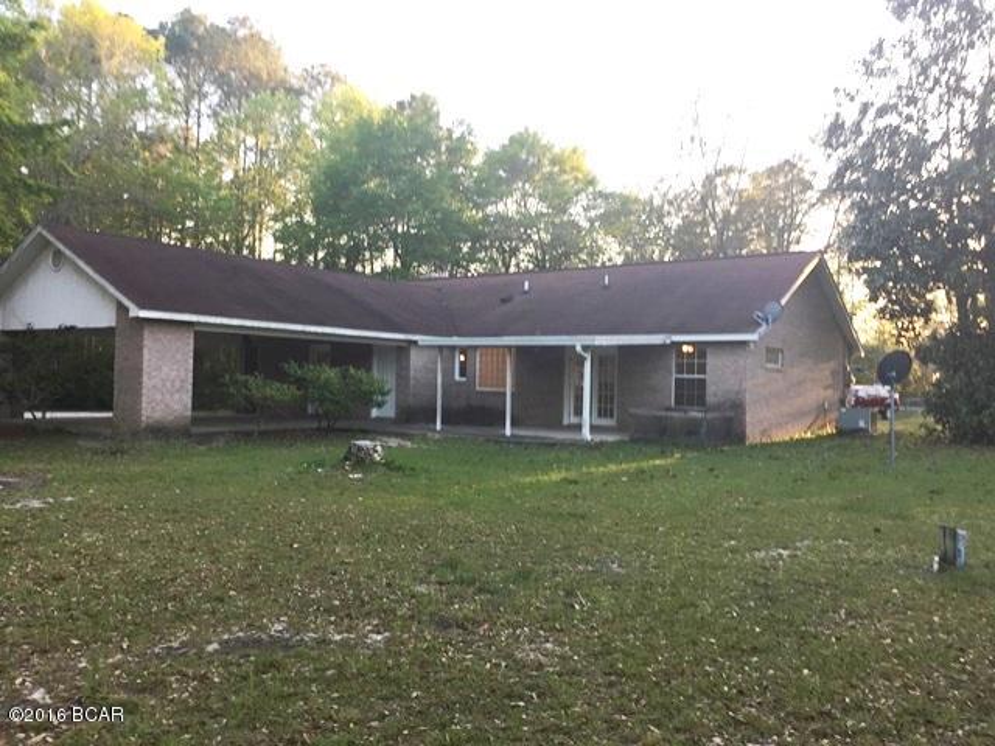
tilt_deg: +3.3
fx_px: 834
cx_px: 498
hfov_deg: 61.7
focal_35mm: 29
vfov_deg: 48.2
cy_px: 373
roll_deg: -2.1
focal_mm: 4.15
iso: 32
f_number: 2.2
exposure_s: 1/120
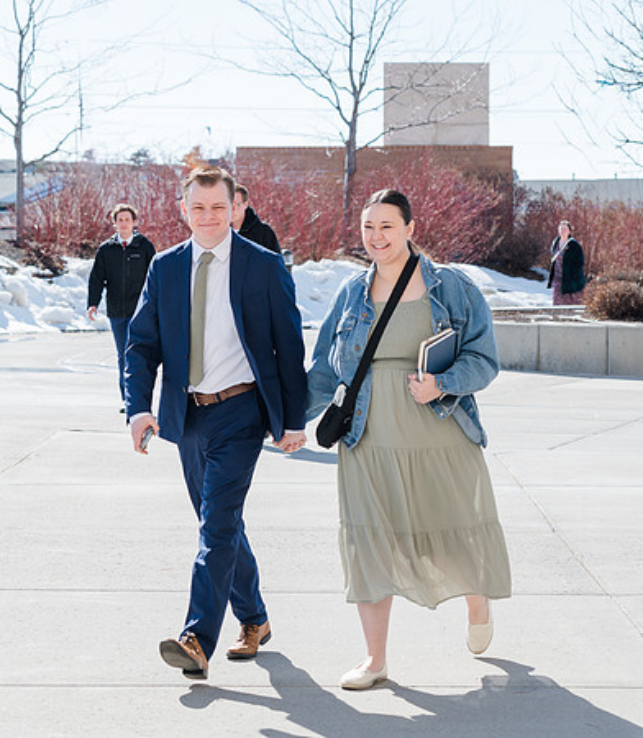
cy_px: 351
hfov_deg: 14.6
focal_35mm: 111
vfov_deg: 16.8
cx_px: 332
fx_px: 2505
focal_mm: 75
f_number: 5.6
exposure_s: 1/400
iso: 100
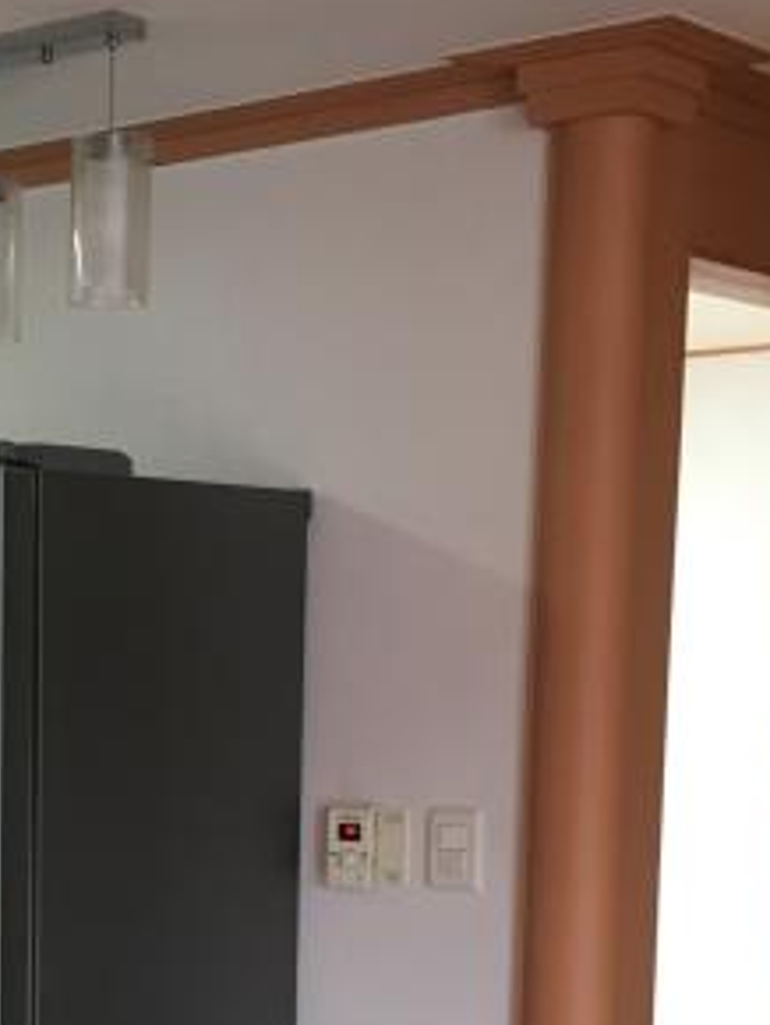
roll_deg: -1.8
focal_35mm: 80
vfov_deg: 23.7
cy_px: 937
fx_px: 2369
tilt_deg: -7.2
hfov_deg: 17.7
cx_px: -113
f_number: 2.2
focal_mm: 4.15
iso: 100
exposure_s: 1/30
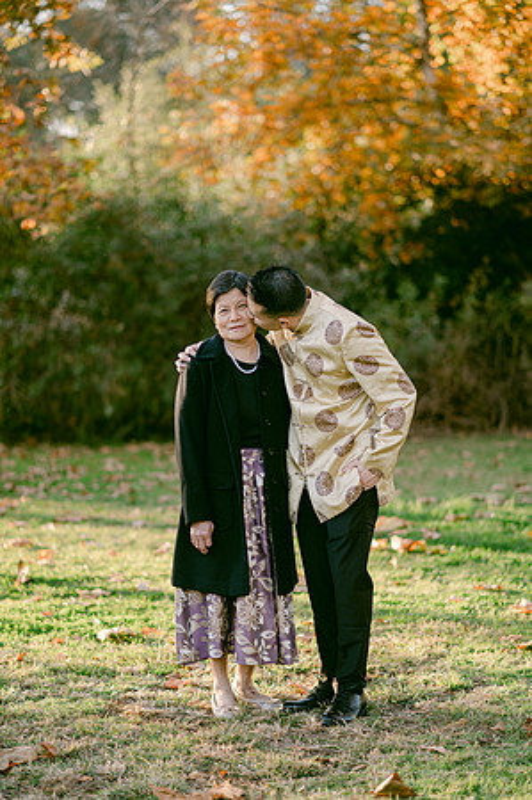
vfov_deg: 23.9
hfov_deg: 16.0
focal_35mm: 85
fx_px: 1888
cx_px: 266
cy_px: 400
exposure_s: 1/500
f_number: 2
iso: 200
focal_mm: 85
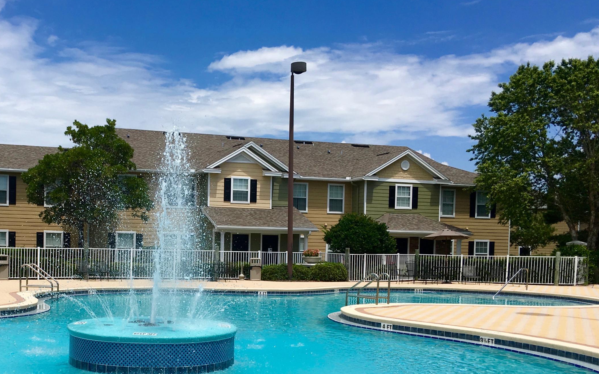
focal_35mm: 44
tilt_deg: -1.0
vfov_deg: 28.8
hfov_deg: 44.2
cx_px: 171
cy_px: 281
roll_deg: -0.8
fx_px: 718
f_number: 2.2
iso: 25
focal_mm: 4.15
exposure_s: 1/2564
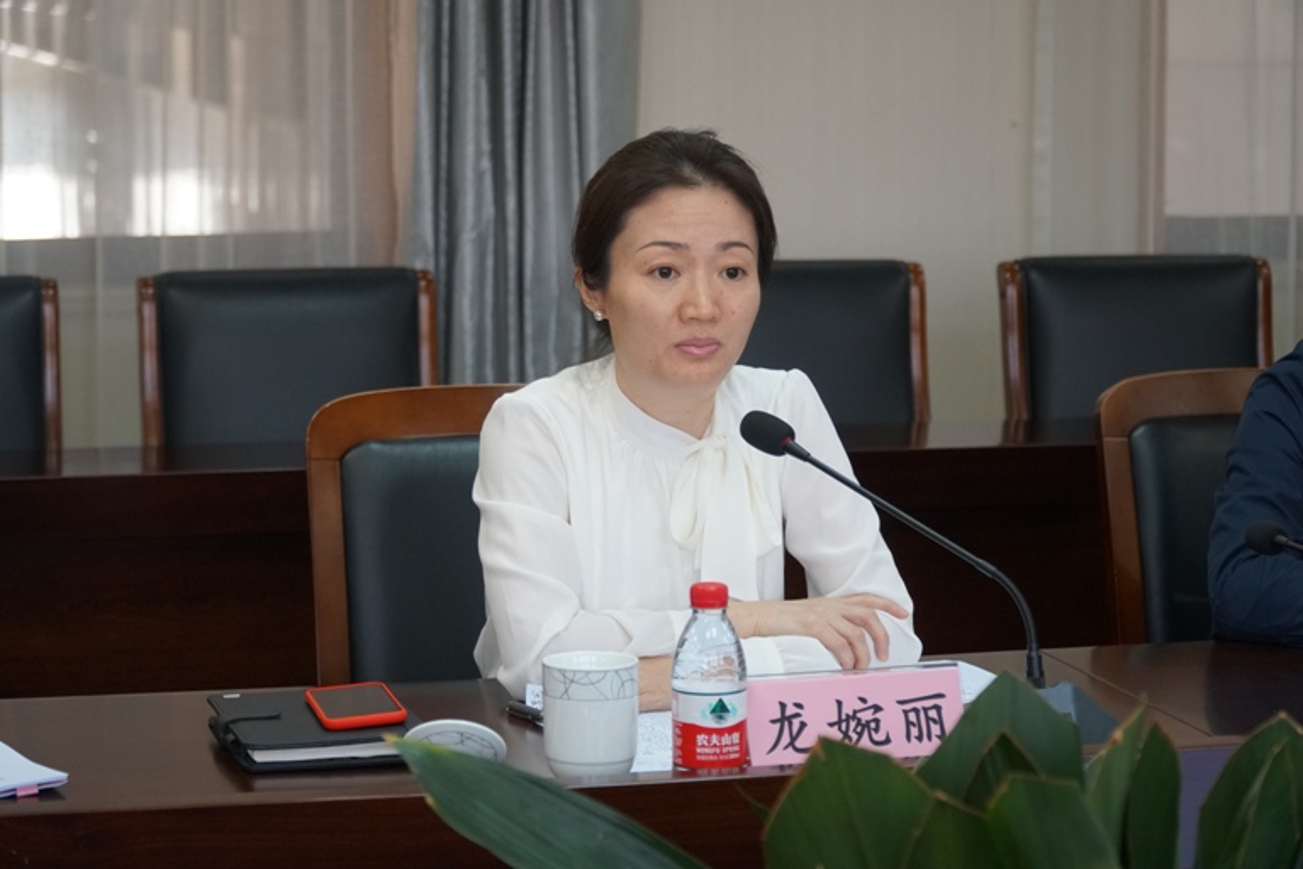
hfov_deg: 21.9
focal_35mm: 93
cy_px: 434
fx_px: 3366
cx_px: 652
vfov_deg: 14.7
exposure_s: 1/160
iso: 1250
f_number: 4
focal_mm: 62
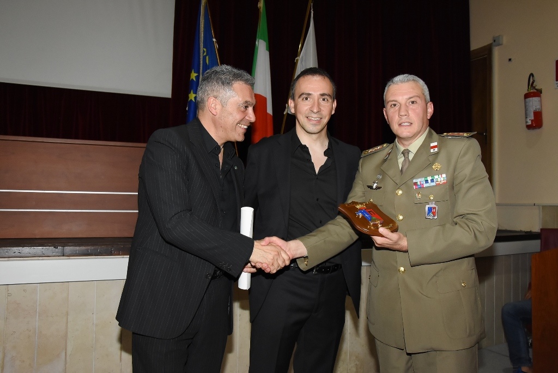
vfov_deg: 40.0
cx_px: 279
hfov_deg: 57.2
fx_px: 512
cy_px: 186
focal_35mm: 33
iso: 1600
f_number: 8
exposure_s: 1/60
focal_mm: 22
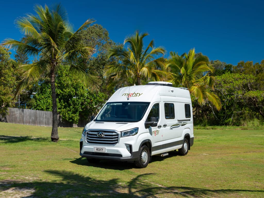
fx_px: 343
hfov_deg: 42.1
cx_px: 132
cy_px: 99
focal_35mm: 45
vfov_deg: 32.2
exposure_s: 1/50
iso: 100
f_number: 10
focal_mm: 56.6
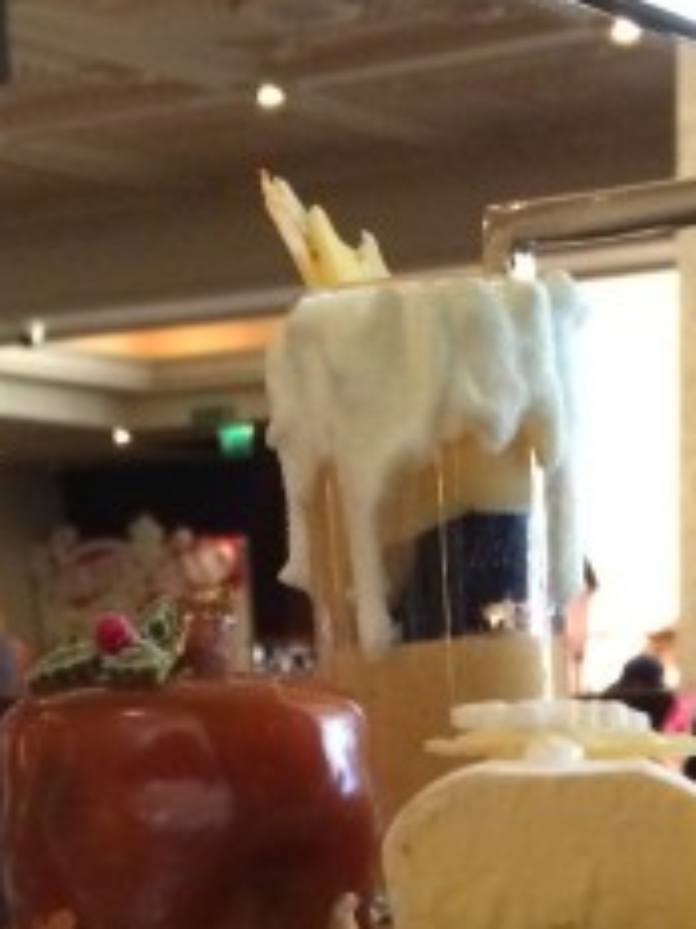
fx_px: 2495
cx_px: 553
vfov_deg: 18.9
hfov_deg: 15.8
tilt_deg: -14.7
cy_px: 1347
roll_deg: +1.3
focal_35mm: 93
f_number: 2.2
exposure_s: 1/30
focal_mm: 4.15
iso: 320
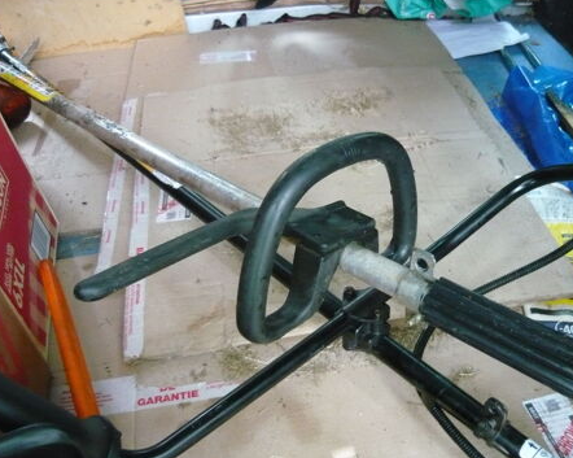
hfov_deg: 51.5
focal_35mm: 35
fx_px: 593
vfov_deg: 42.2
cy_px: 227
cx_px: 272
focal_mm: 5.5
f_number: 2.8
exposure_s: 1/30
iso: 800
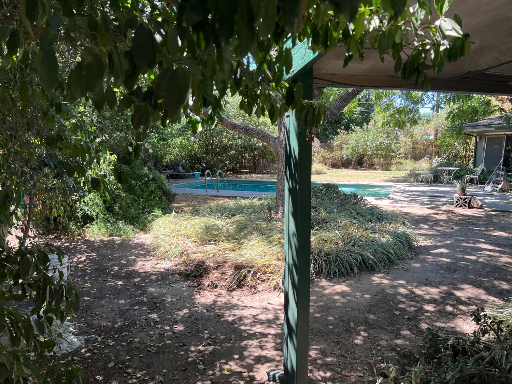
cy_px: 192
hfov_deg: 67.3
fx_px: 385
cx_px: 256
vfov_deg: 53.1
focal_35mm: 26
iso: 50
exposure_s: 1/410
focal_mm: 5.7
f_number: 1.5
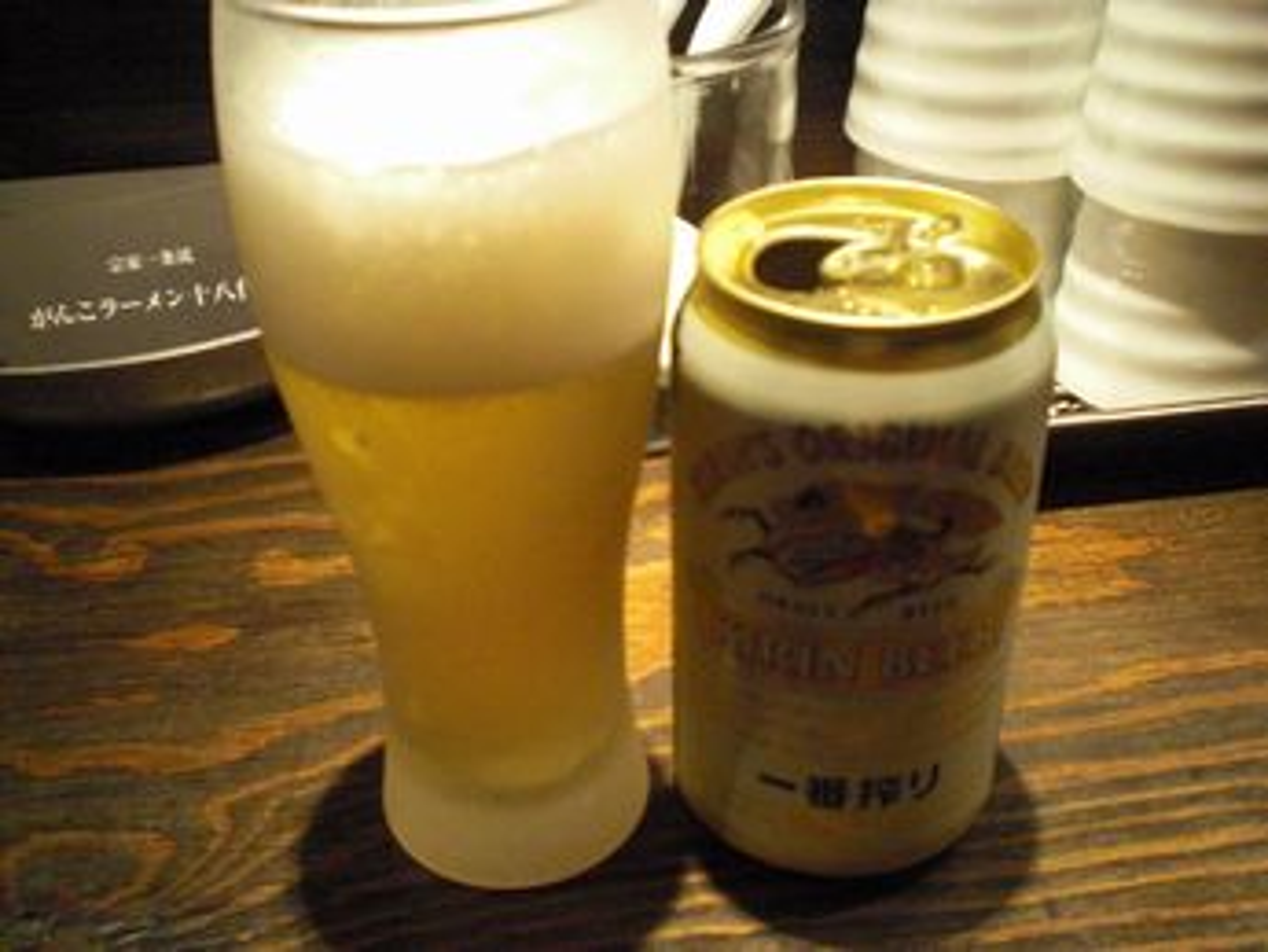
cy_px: 476
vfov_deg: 37.7
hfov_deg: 49.0
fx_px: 1392
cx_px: 634
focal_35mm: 38
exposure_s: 1/60
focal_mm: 6.3
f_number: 3.1
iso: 800
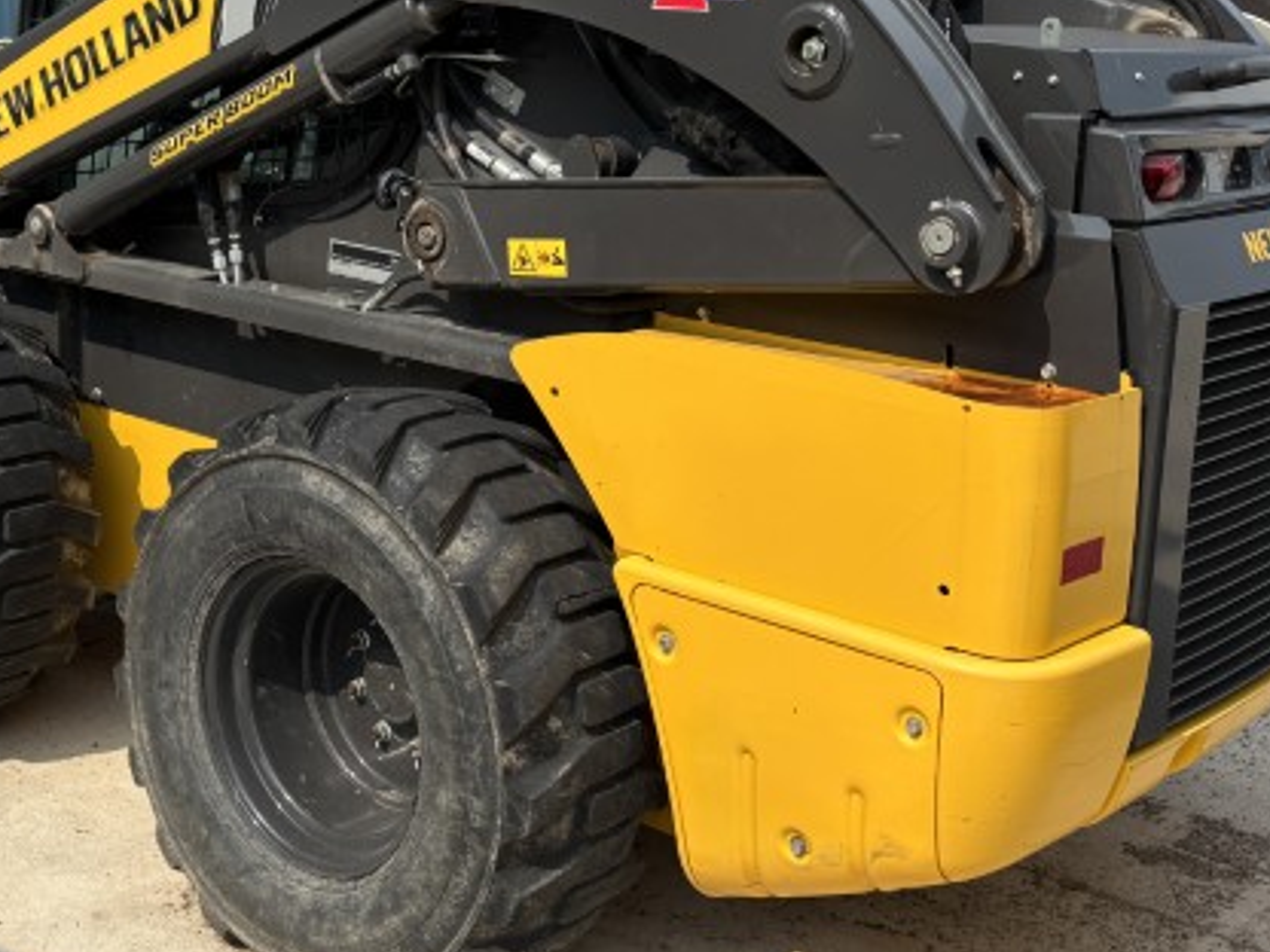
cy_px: 290
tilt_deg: -8.2
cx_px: 473
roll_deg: +0.0
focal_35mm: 50
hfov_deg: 37.9
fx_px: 1834
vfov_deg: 28.8
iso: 50
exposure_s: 1/2857
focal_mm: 5.96
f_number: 1.6
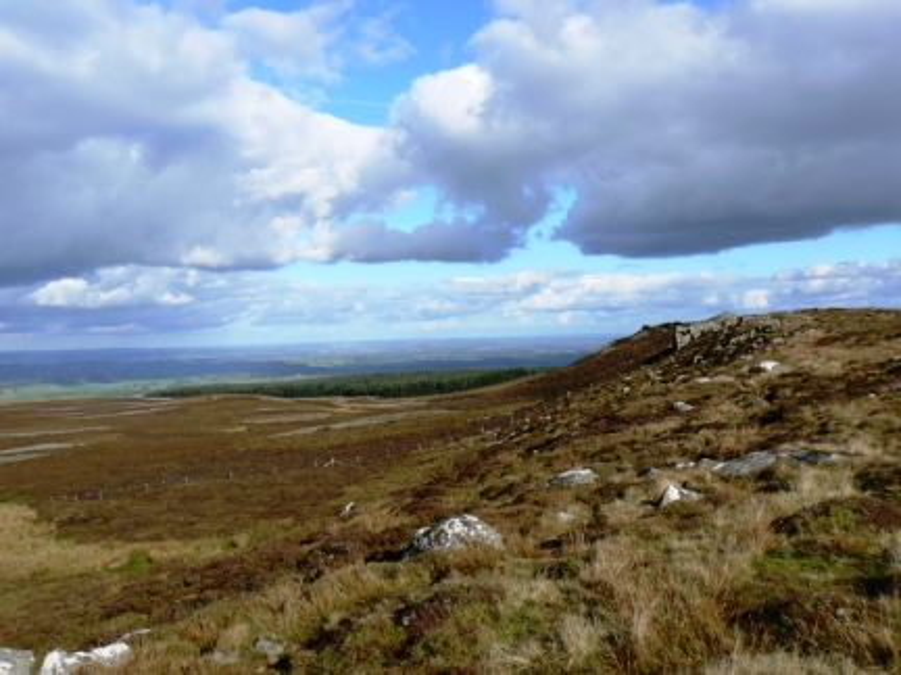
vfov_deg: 39.7
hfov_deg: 51.4
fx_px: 937
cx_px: 450
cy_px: 338
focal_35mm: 36
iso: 80
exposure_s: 1/400
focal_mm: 6
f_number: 7.1
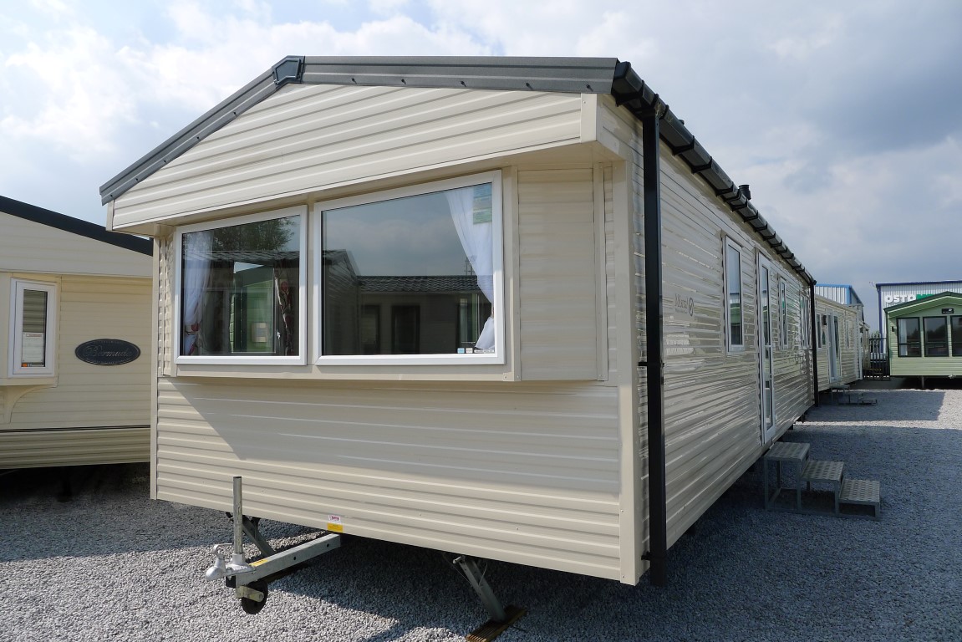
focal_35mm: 24
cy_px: 321
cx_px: 481
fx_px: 641
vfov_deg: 53.2
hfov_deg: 73.7
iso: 80
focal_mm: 5.1
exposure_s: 1/1000
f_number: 4
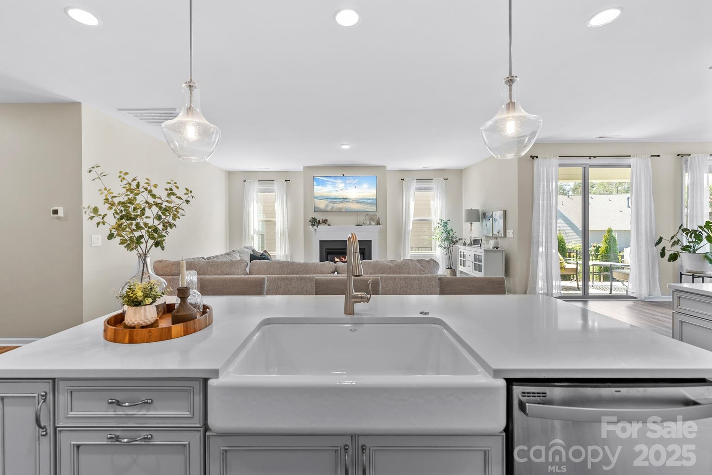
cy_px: 232
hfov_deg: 100.3
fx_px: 297
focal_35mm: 15
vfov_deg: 77.4
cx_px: 343
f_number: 4
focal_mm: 14
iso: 125
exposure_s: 1/8
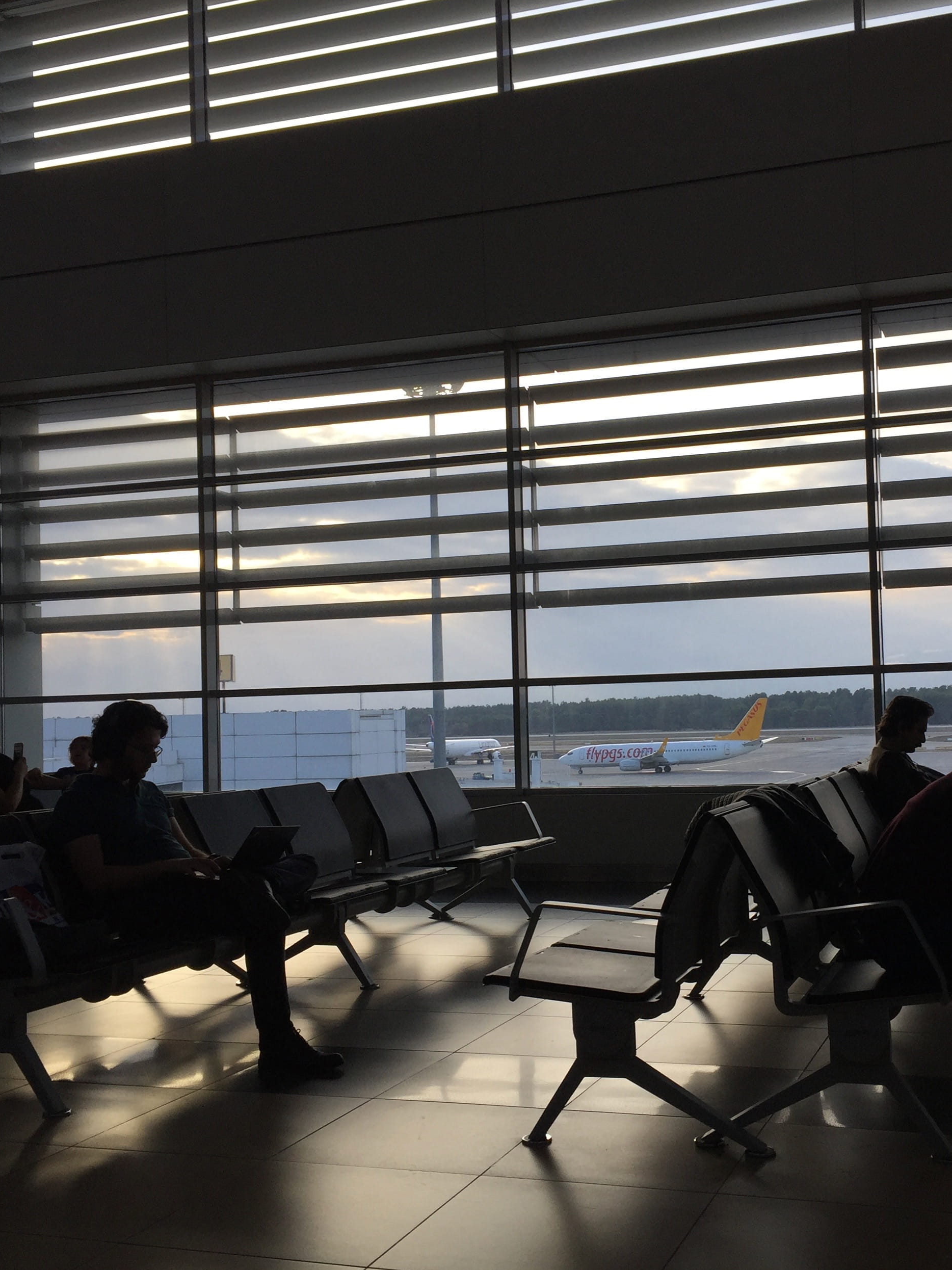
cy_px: 665
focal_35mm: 38
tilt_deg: +4.4
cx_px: 597
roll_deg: +1.6
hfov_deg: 37.5
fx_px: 1394
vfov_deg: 49.0
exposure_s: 1/286
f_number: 2.2
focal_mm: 4.15
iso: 32
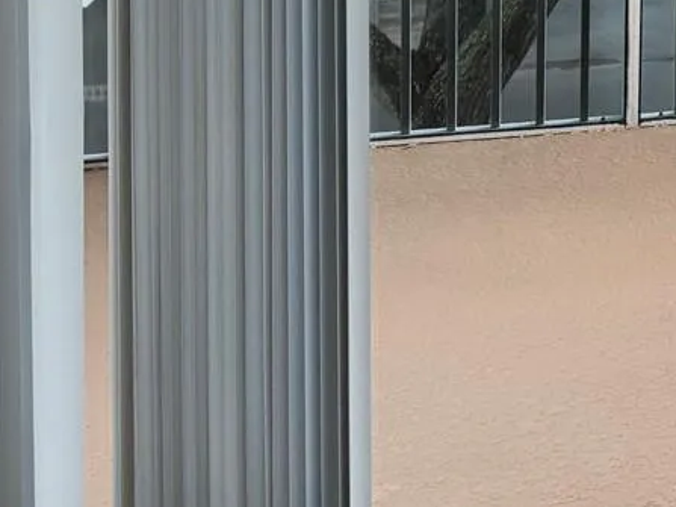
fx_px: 1679
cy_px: -281
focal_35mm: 86
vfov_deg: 15.6
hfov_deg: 18.7
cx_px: 1142
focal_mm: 6.76
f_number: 1.78
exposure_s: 1/224
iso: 125
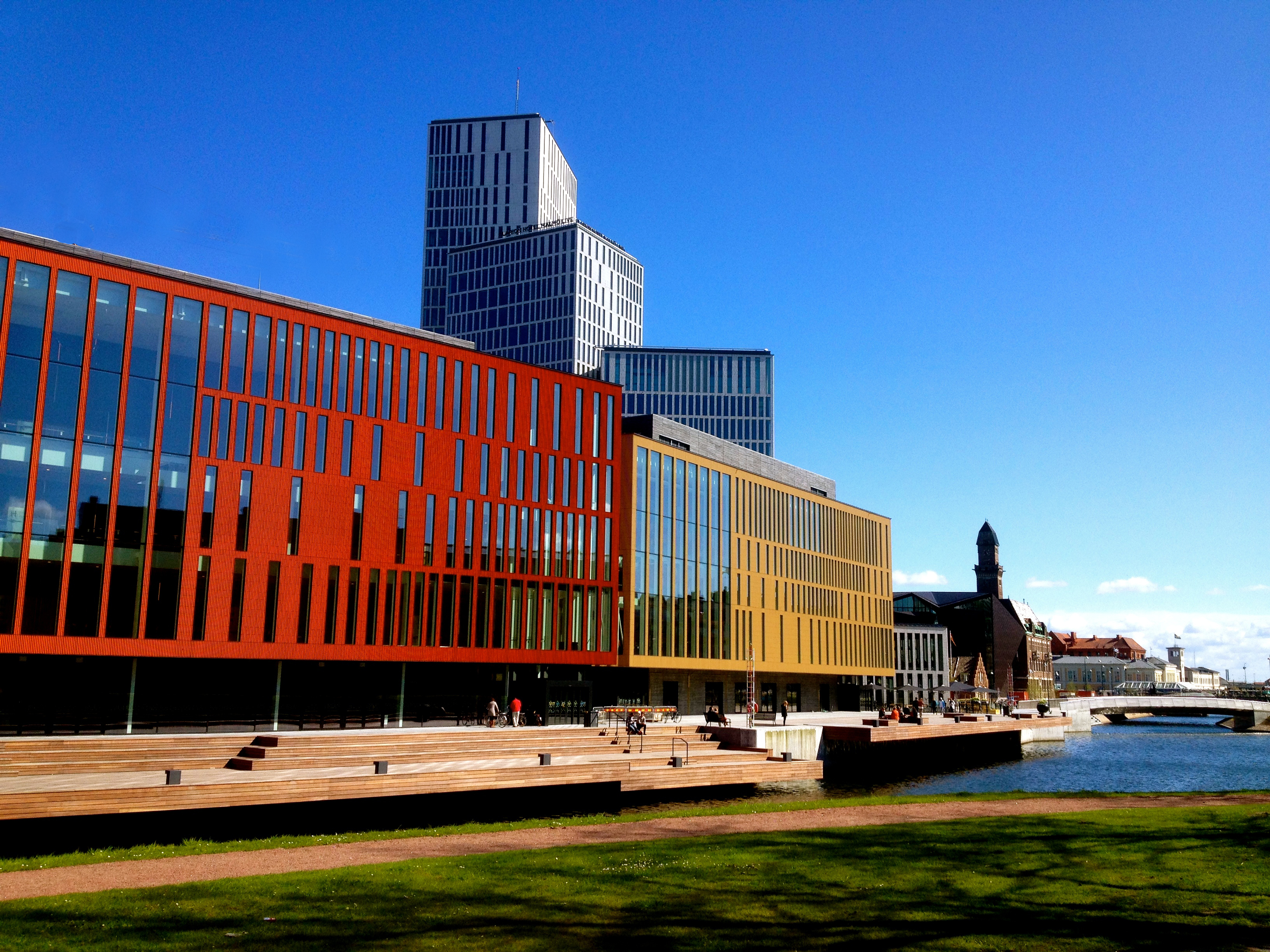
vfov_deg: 40.7
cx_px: 635
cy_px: 476
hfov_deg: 52.6
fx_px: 1284
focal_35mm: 35
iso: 50
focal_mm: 4.28
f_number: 2.4
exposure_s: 1/1314
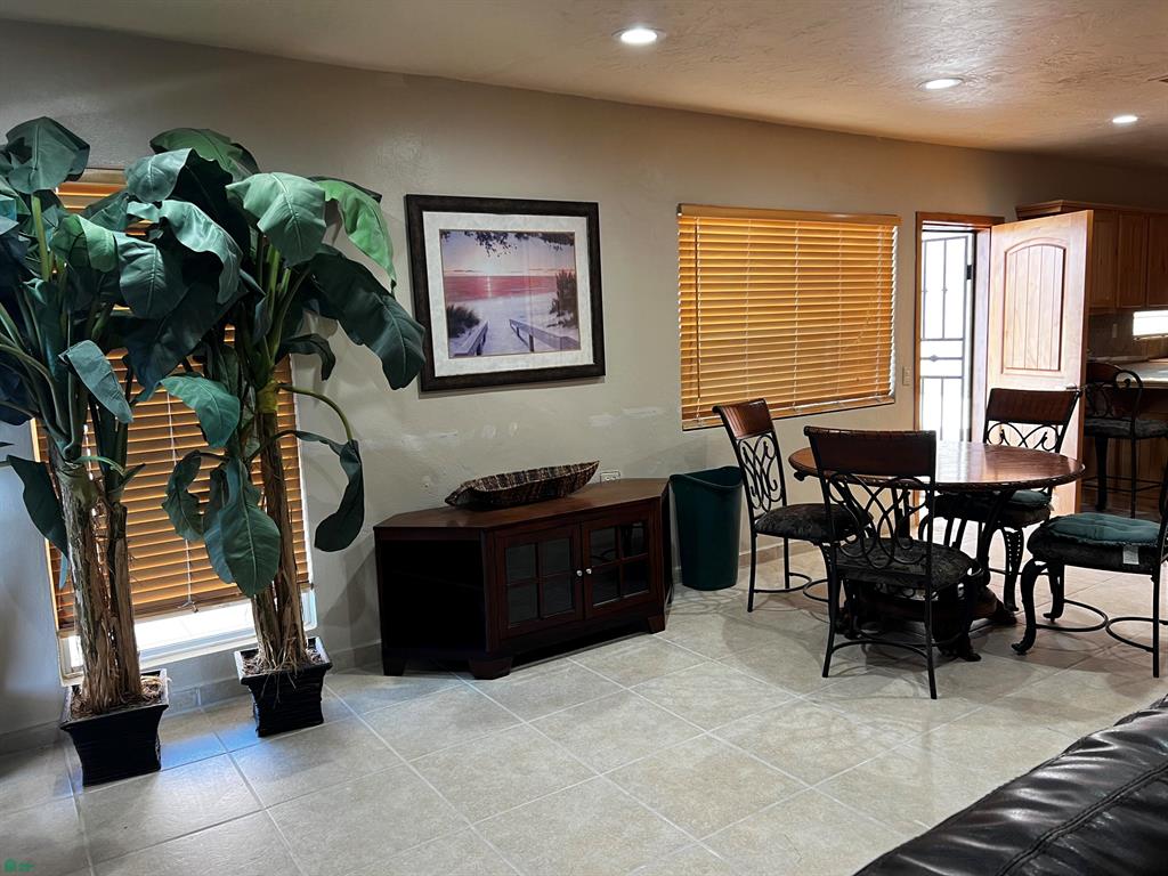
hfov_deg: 67.3
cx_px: 584
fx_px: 877
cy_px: 438
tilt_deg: -8.1
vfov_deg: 53.1
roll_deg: +2.1
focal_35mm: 26
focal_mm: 5.7
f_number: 1.5
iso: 80
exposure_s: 1/60
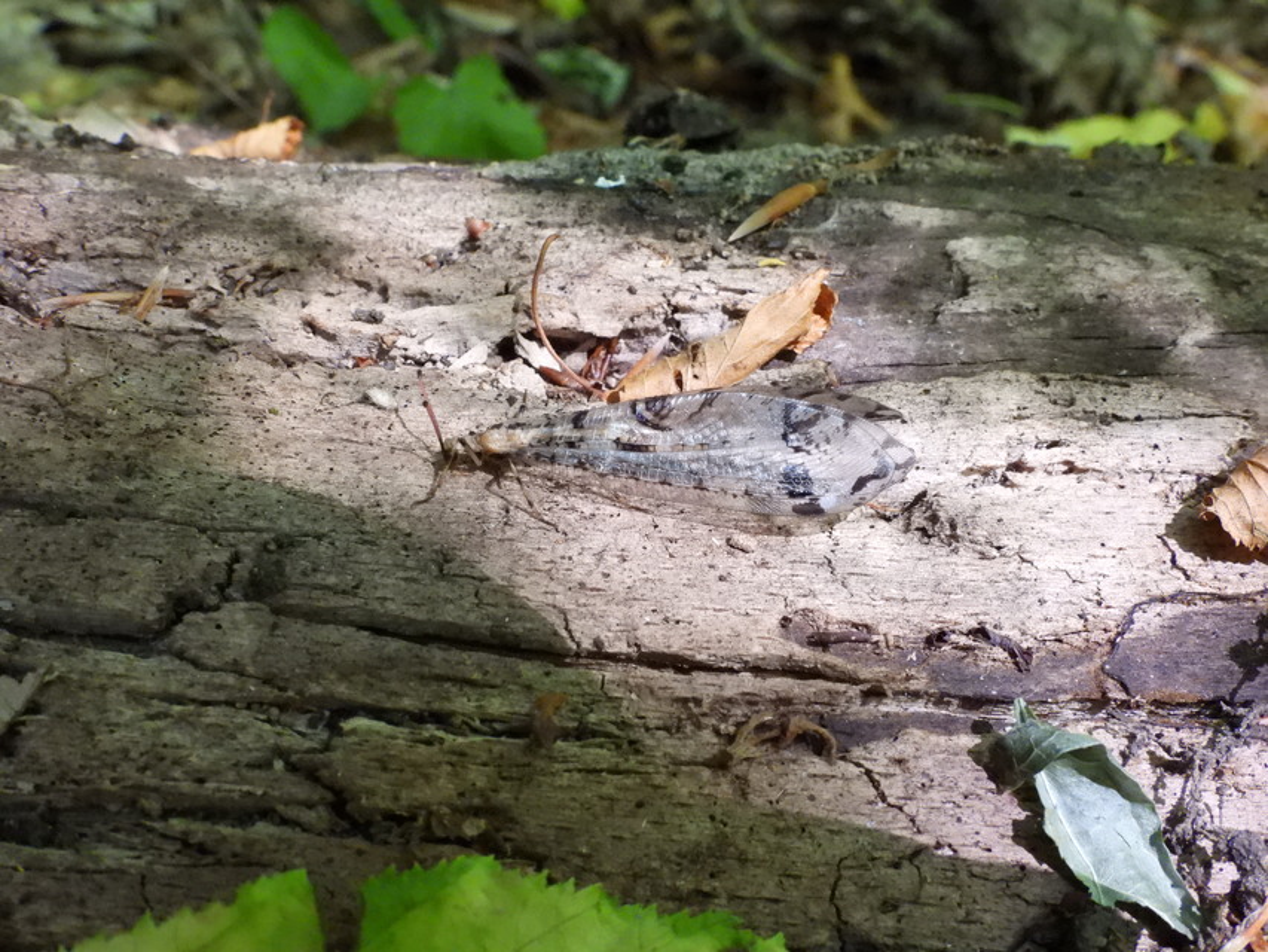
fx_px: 1575
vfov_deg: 33.6
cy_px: 476
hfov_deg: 43.8
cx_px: 634
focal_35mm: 43
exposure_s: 1/100
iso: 1600
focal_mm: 7.7
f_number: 5
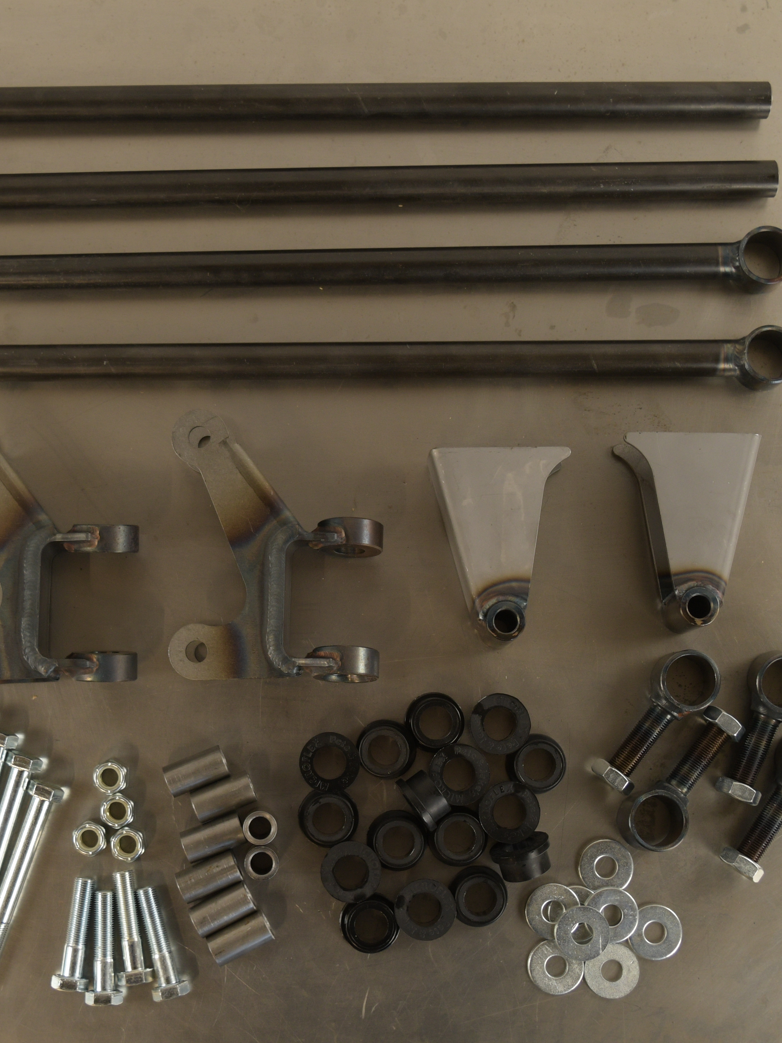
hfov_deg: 24.8
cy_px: 532
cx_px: 309
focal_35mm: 59
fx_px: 1777
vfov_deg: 32.7
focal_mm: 27
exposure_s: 1/60
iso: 450
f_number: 5.6
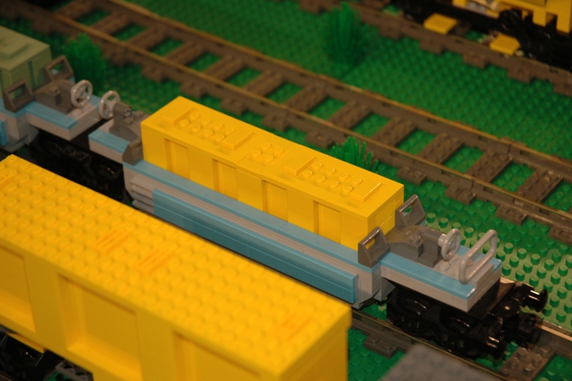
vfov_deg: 12.9
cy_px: 190
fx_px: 1684
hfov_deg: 19.3
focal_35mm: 106
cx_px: 288
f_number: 4.5
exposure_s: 1/80
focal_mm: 70
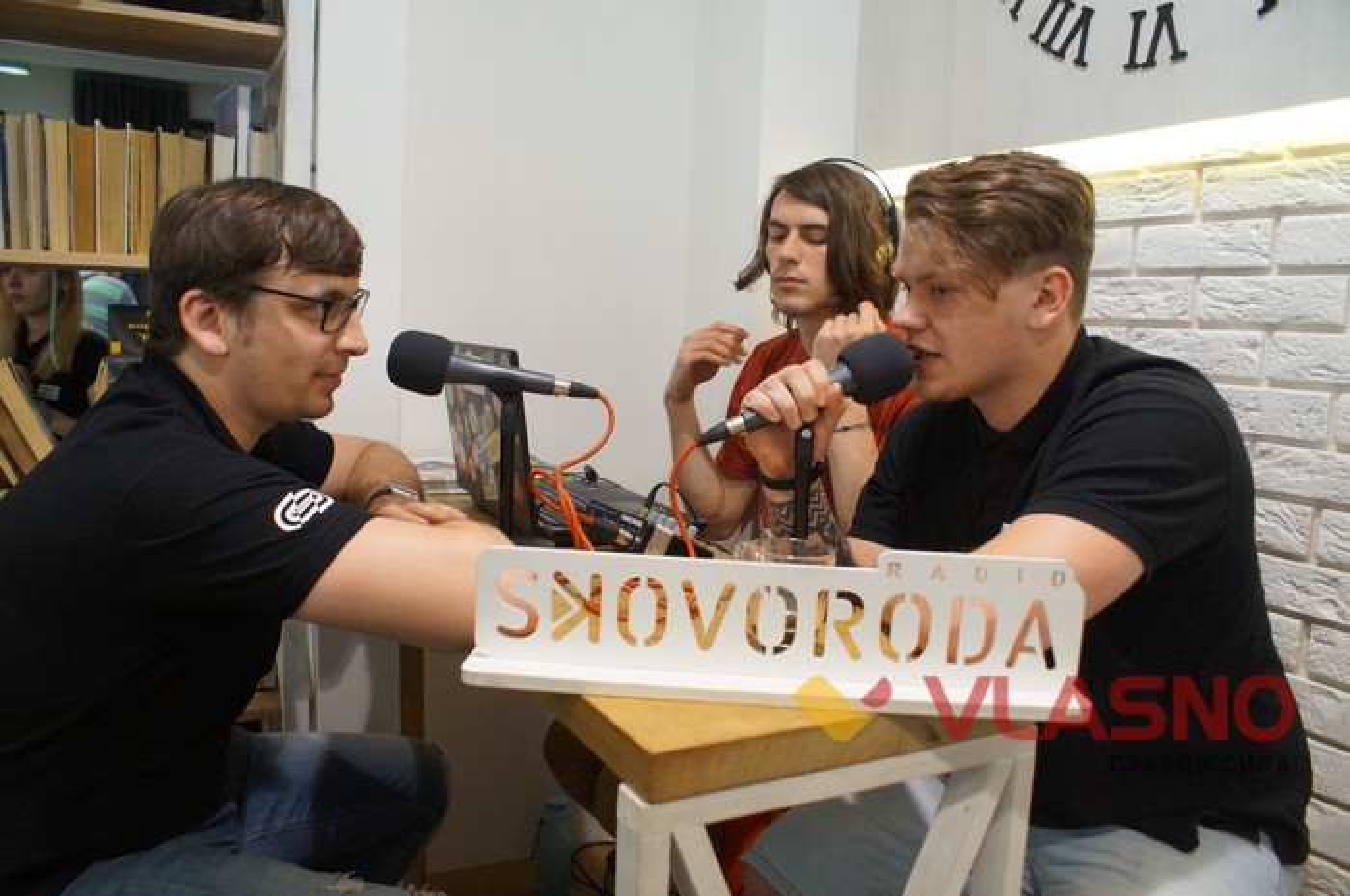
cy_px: 448
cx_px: 675
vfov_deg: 43.5
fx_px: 1124
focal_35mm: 30
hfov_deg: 62.0
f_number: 4
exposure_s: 1/160
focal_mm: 20
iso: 2500
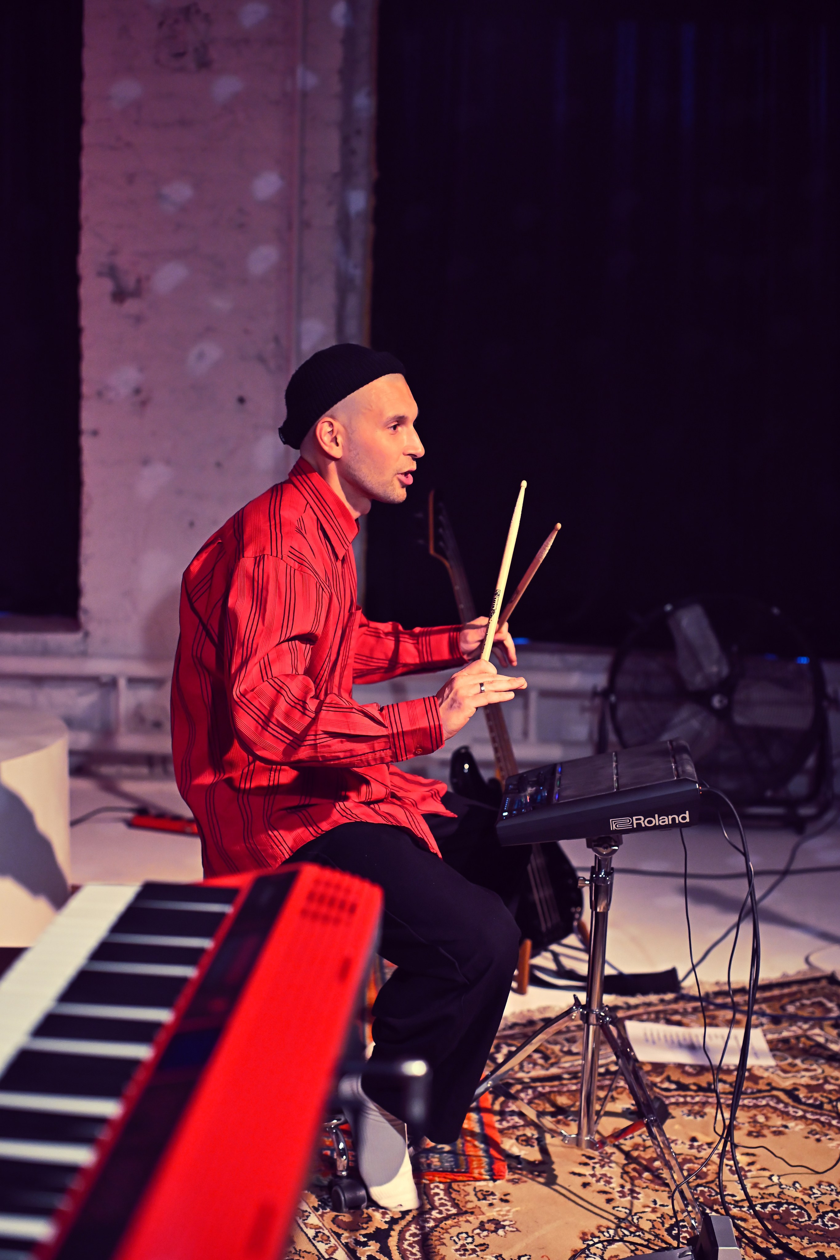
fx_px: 1750
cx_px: 420
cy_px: 630
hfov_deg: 27.0
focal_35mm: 50
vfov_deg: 39.6
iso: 3200
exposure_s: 1/640
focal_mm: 50
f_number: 2.5
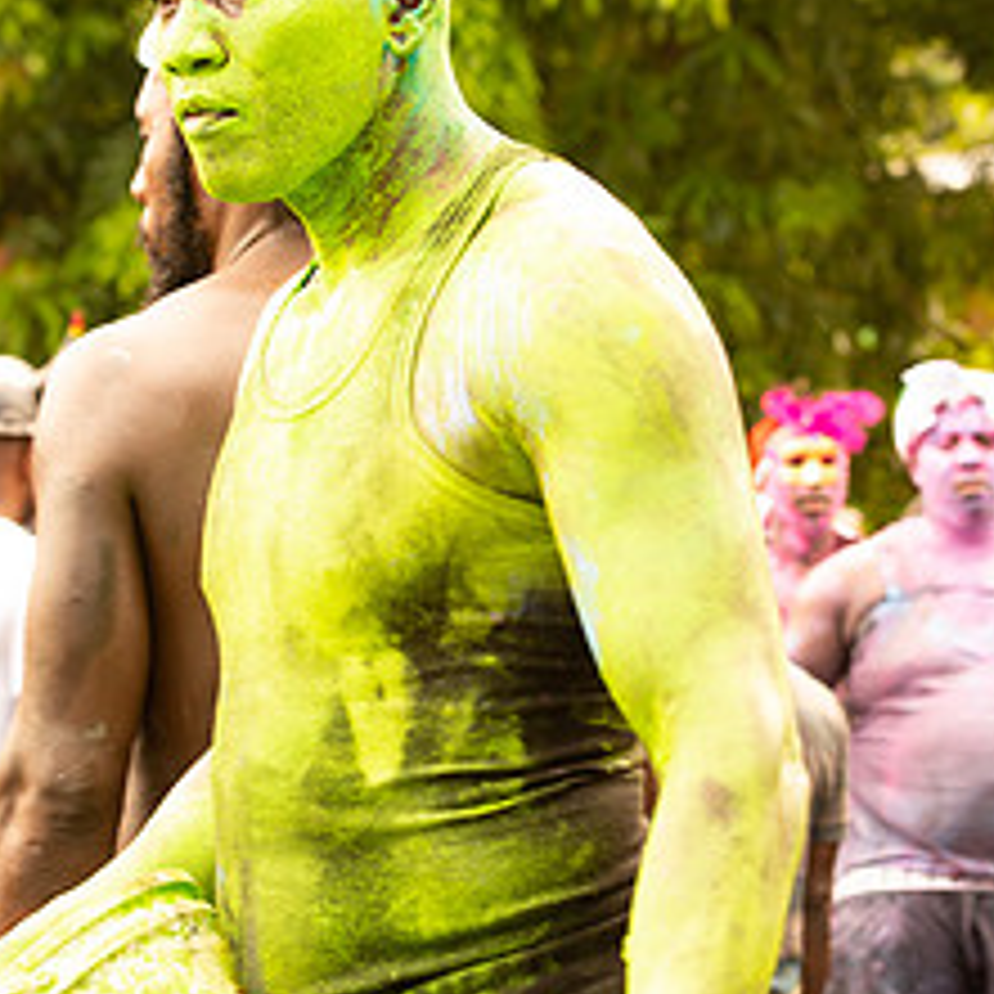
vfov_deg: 14.4
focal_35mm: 121
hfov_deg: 14.4
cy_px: 612
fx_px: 3931
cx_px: 407
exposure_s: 1/160
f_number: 5.6
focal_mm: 70
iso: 500
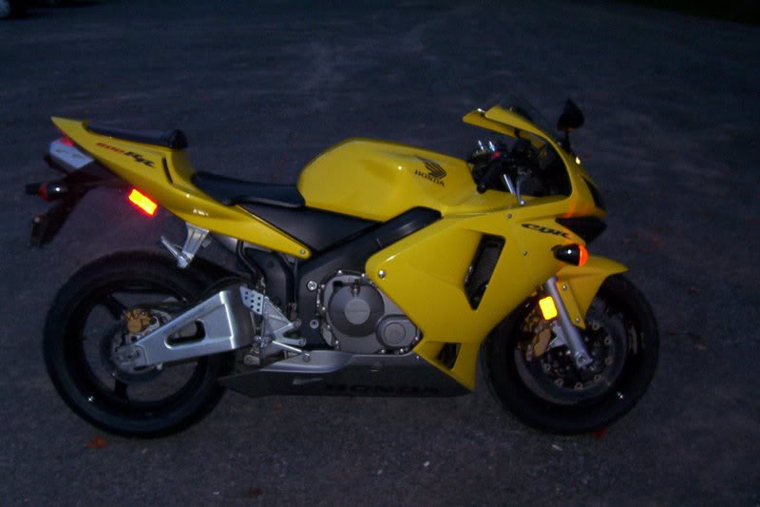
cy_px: 254
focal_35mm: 43
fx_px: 908
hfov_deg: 45.4
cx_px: 380
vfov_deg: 31.2
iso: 140
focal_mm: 5.77
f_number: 2.73
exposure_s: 1/60
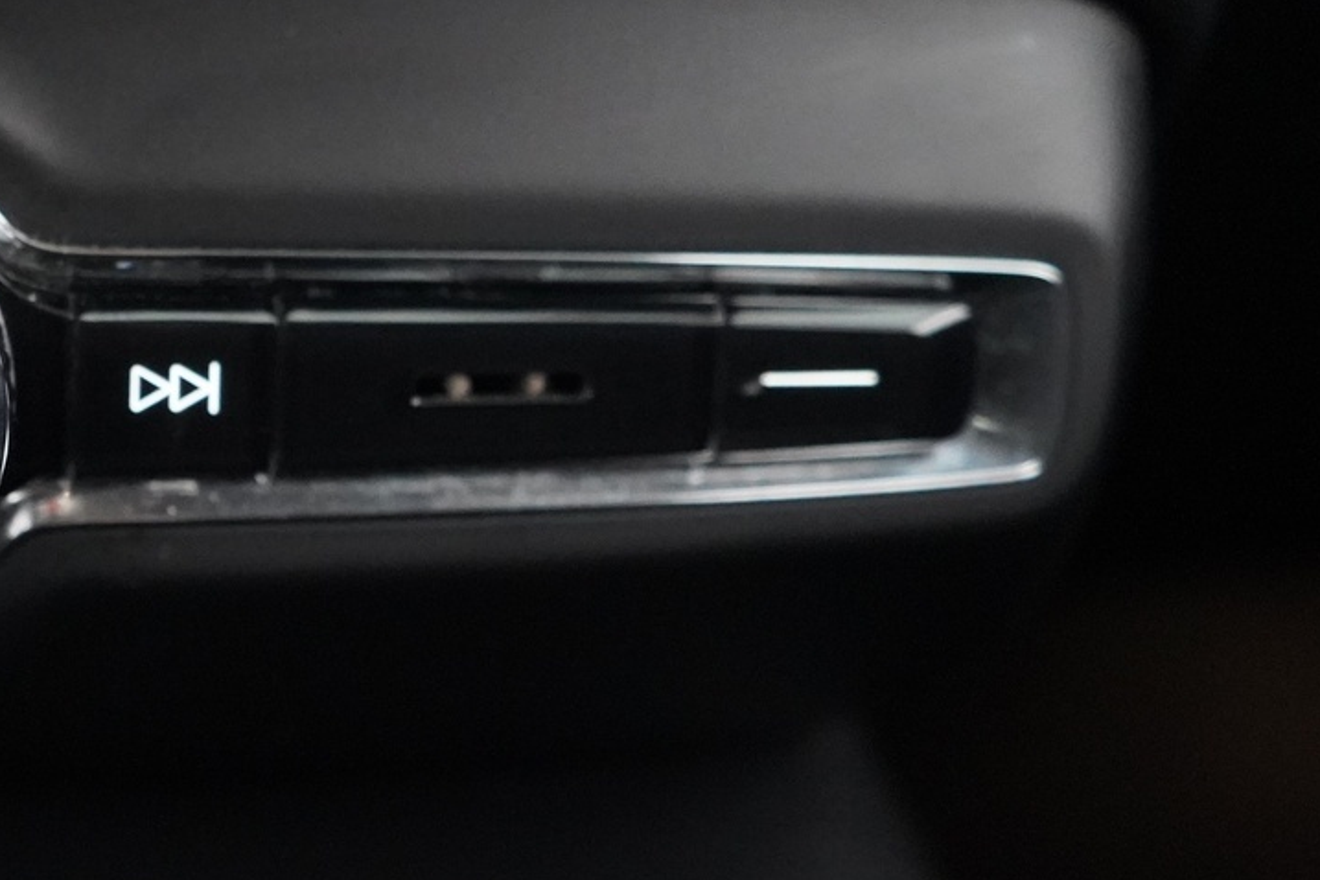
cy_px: 365
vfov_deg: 19.4
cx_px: -153
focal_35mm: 70
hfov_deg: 26.4
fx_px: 2566
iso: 12800
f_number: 4
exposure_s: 1/40
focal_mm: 31
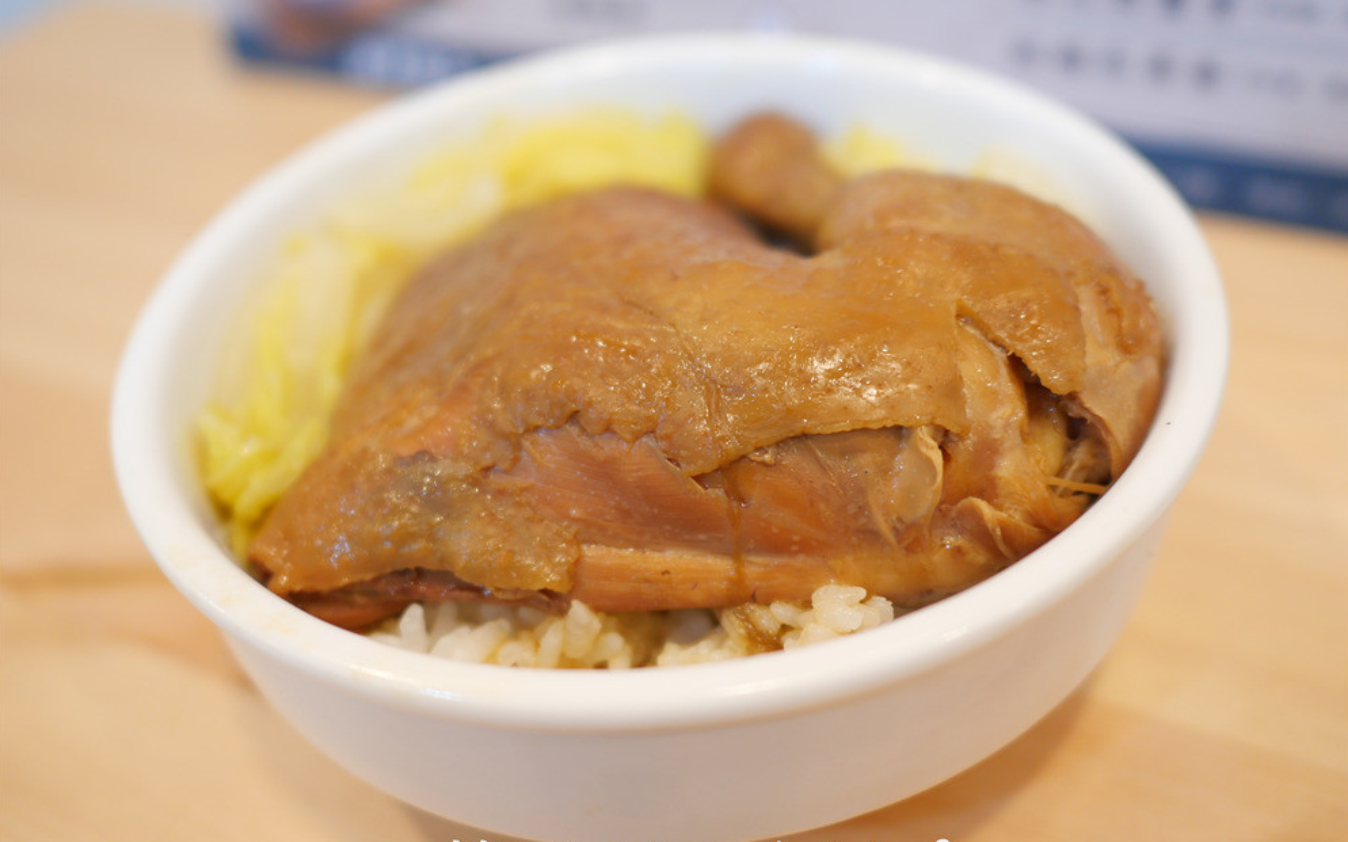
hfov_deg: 59.7
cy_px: 438
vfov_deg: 39.4
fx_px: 1175
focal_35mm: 32
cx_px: 675
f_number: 1.7
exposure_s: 1/60
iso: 250
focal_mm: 15
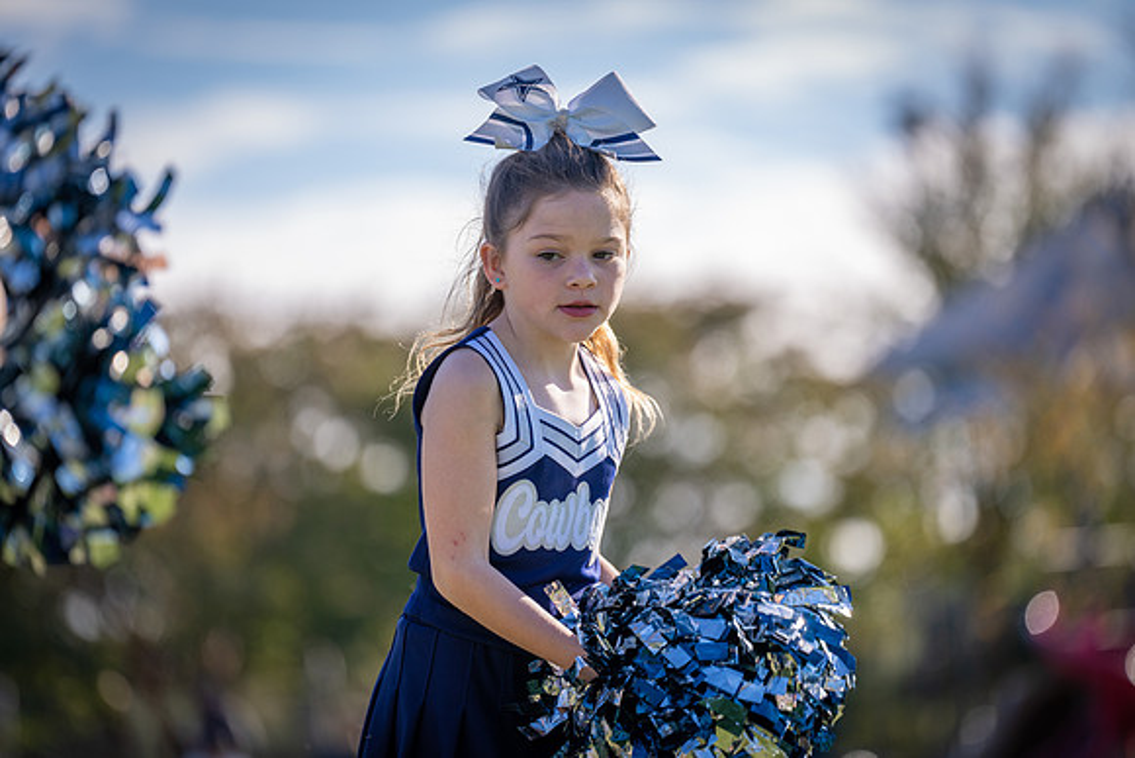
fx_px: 5613
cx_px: 568
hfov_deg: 11.5
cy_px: 379
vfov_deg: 7.7
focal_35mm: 178
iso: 100
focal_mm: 178
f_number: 2.8
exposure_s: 1/1250
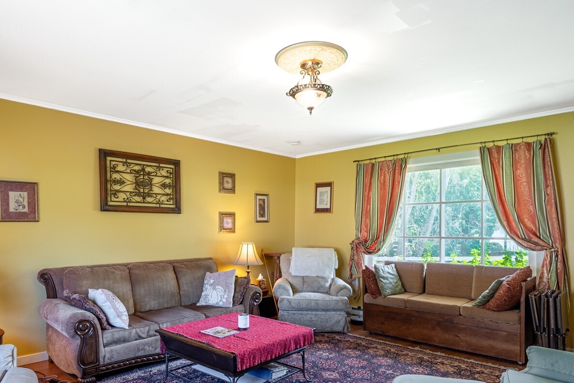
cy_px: 233
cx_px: 260
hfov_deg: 75.9
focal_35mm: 23
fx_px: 367
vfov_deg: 54.6
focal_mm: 16
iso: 400
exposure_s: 1/60
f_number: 10
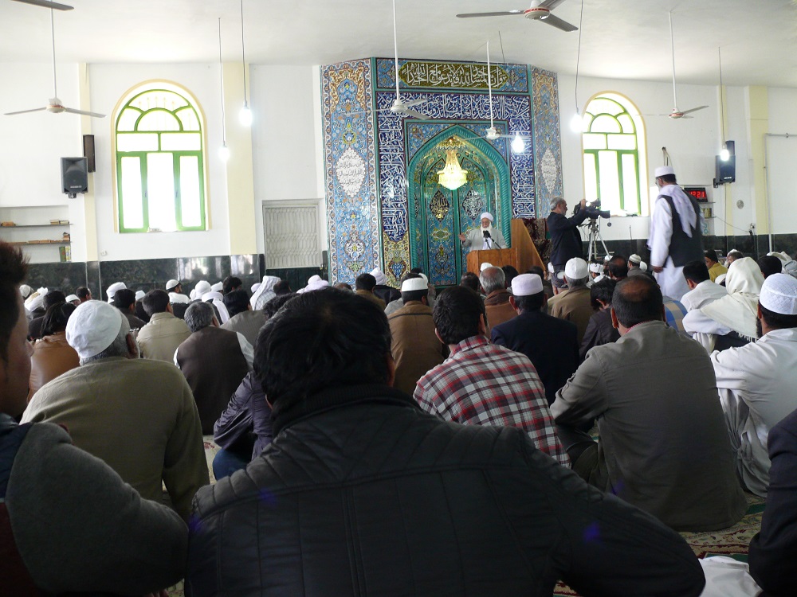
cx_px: 398
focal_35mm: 35
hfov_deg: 52.6
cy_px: 298
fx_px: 806
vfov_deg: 40.7
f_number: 2.8
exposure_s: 1/25
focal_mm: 7.4
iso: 200
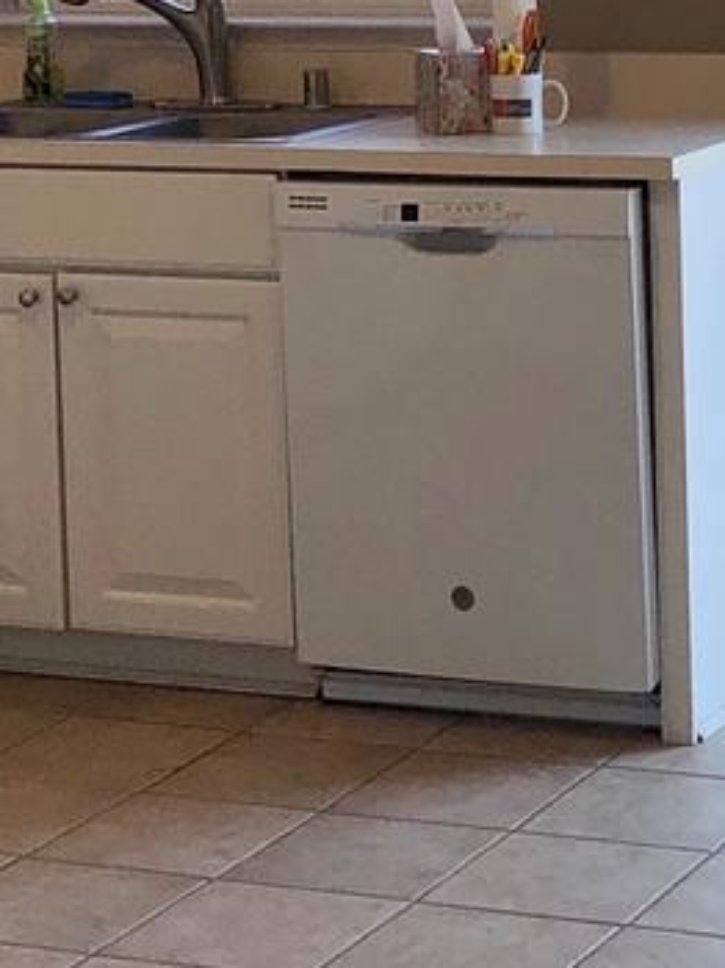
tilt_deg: -4.1
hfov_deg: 12.0
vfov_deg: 15.7
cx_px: 642
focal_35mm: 123
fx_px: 3439
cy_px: 17
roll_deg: +1.8
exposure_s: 1/120
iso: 32
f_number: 1.8
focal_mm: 3.99
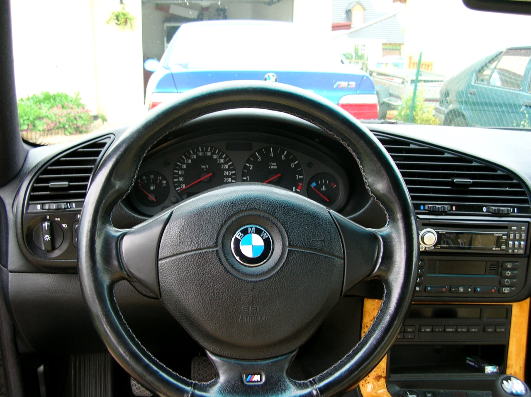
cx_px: 266
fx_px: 552
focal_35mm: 36
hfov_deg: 51.4
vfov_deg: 39.6
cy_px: 198
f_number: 2.7
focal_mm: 6
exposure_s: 1/34
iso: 50
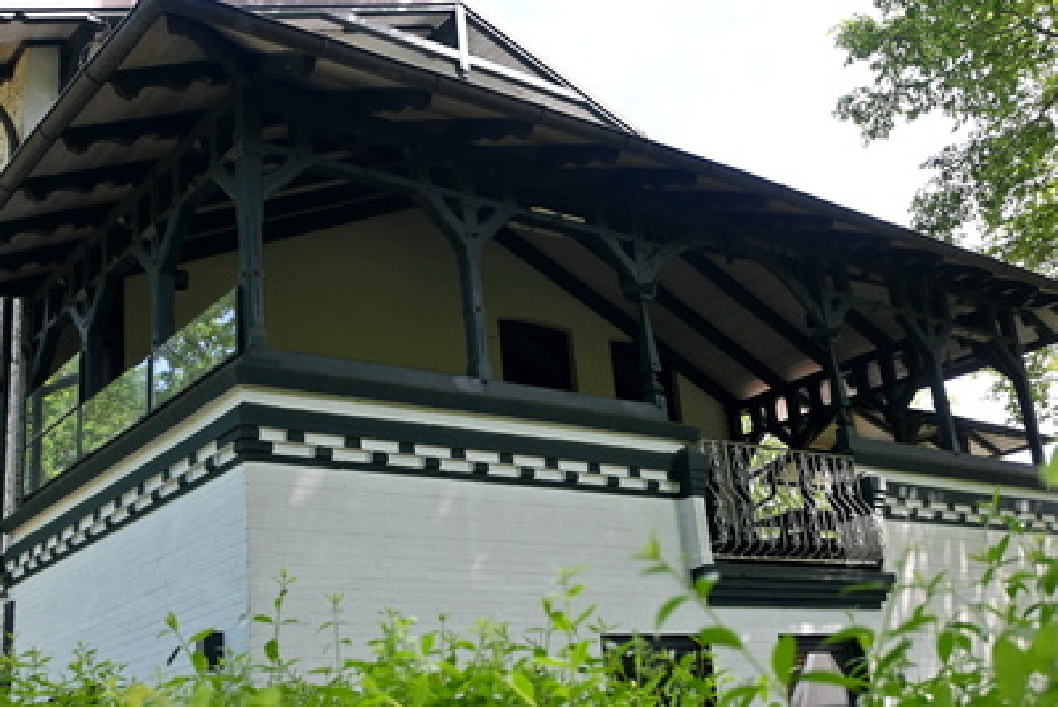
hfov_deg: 48.7
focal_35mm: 40
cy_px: 354
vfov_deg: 33.6
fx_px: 1169
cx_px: 529
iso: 200
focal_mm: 26.5
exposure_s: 1/250
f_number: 4.5
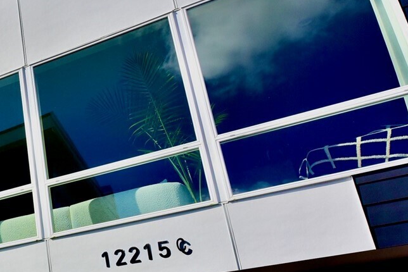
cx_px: -101
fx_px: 567
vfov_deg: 26.2
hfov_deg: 31.8
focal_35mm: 50
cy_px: 242
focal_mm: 19
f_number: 5.6
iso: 400
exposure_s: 1/3200
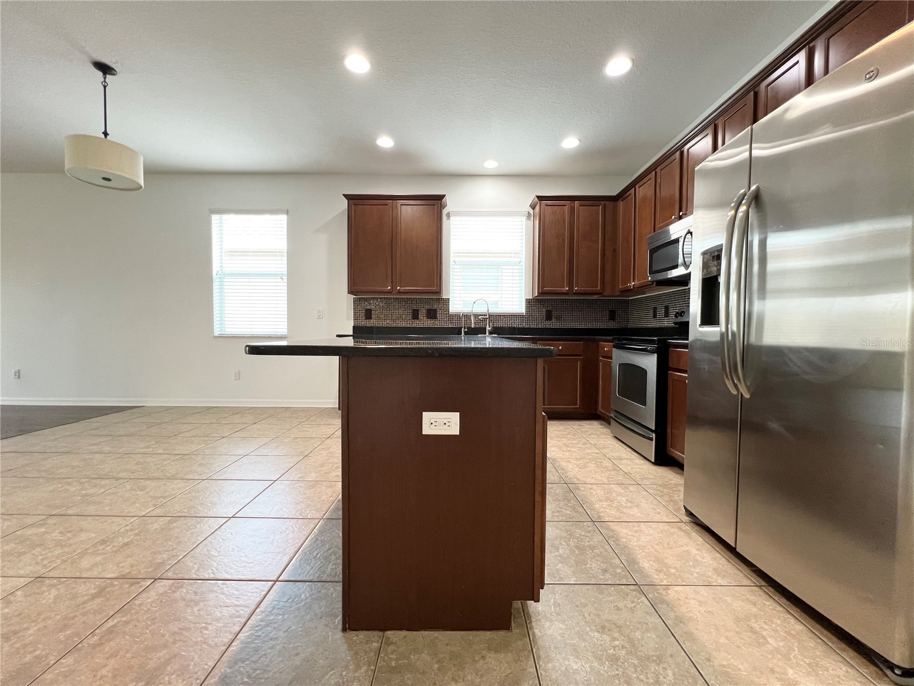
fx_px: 343
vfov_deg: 89.9
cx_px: 457
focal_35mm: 13
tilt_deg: -2.0
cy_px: 343
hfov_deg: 106.2
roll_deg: -0.8
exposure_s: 1/60
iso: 250
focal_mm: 1.57
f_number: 1.8
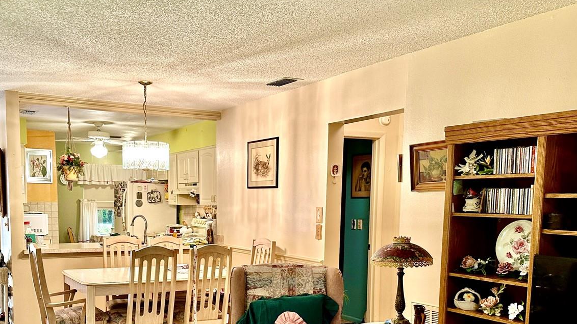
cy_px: 260
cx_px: 228
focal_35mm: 37
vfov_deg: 31.2
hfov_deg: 53.6
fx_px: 566
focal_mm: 6.86
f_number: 1.8
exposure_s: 1/60
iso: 200
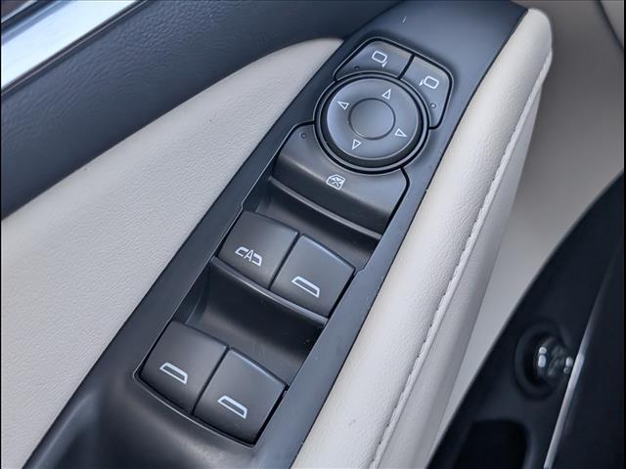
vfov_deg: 29.7
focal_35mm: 49
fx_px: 886
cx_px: 313
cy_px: 234
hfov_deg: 38.9
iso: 303
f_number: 1.68
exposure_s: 1/769
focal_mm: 6.9
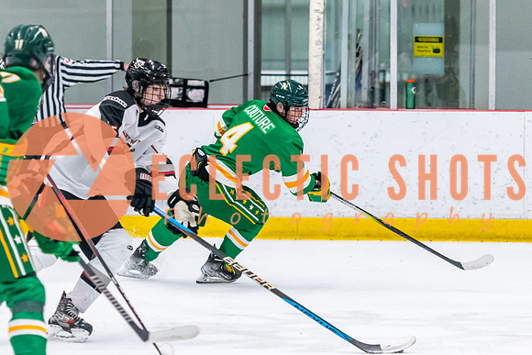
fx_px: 3284
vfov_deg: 6.2
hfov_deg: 9.3
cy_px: 136
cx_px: 218
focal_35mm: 222
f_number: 2.8
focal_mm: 116
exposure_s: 1/800
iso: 4000
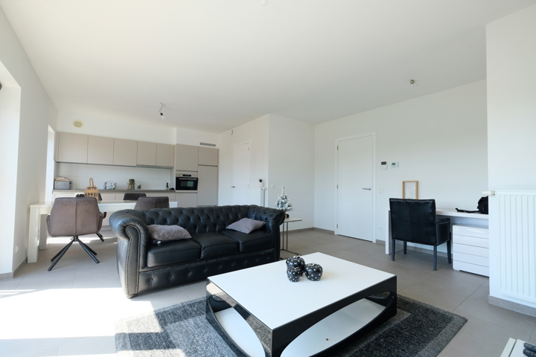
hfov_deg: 100.4
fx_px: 223
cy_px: 178
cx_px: 268
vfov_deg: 77.3
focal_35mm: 15
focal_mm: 10
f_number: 4
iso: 400
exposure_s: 1/110
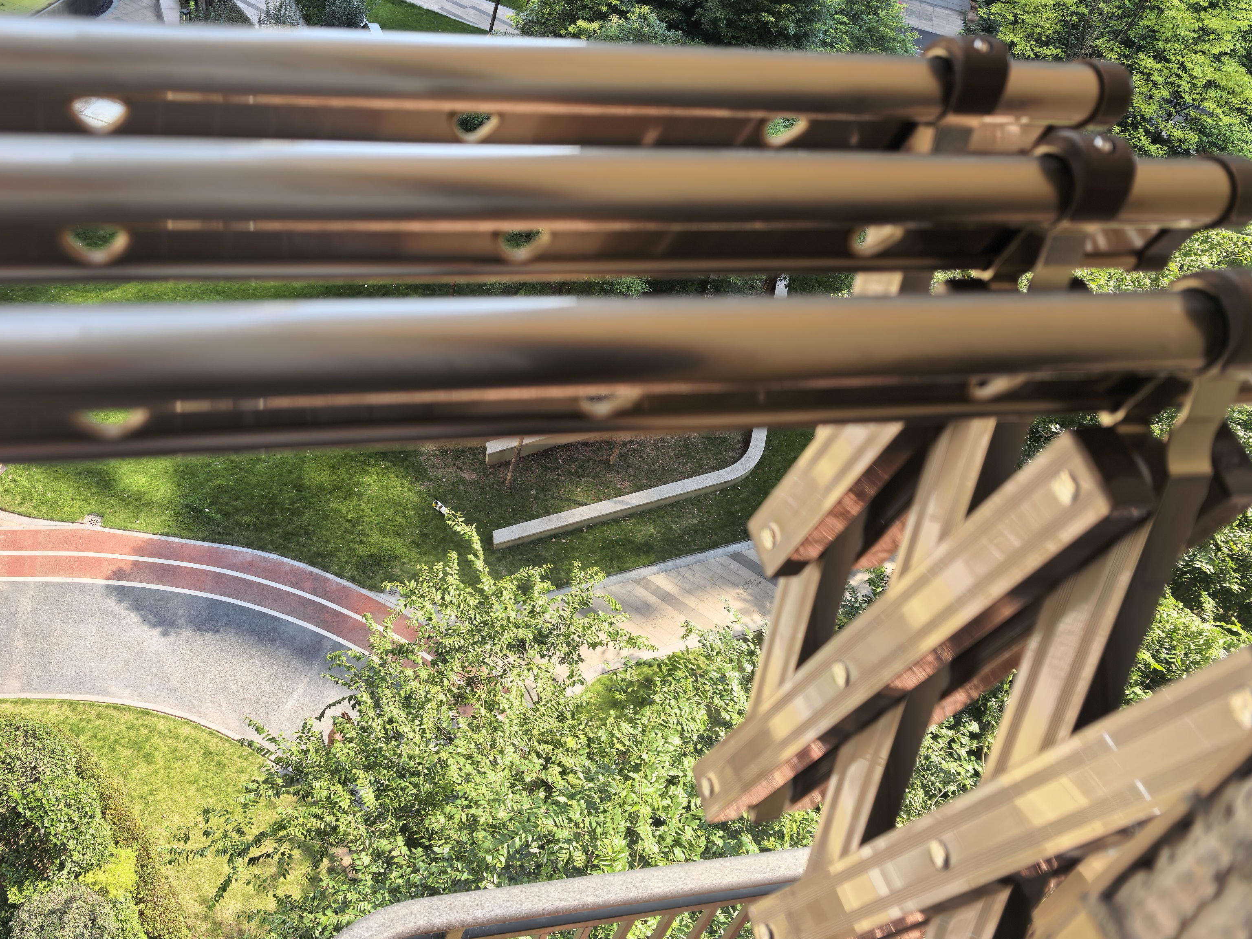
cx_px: 447
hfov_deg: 55.9
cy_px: 331
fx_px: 1157
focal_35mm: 32
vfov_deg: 43.7
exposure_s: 1/847
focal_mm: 6.98
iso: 50
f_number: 2
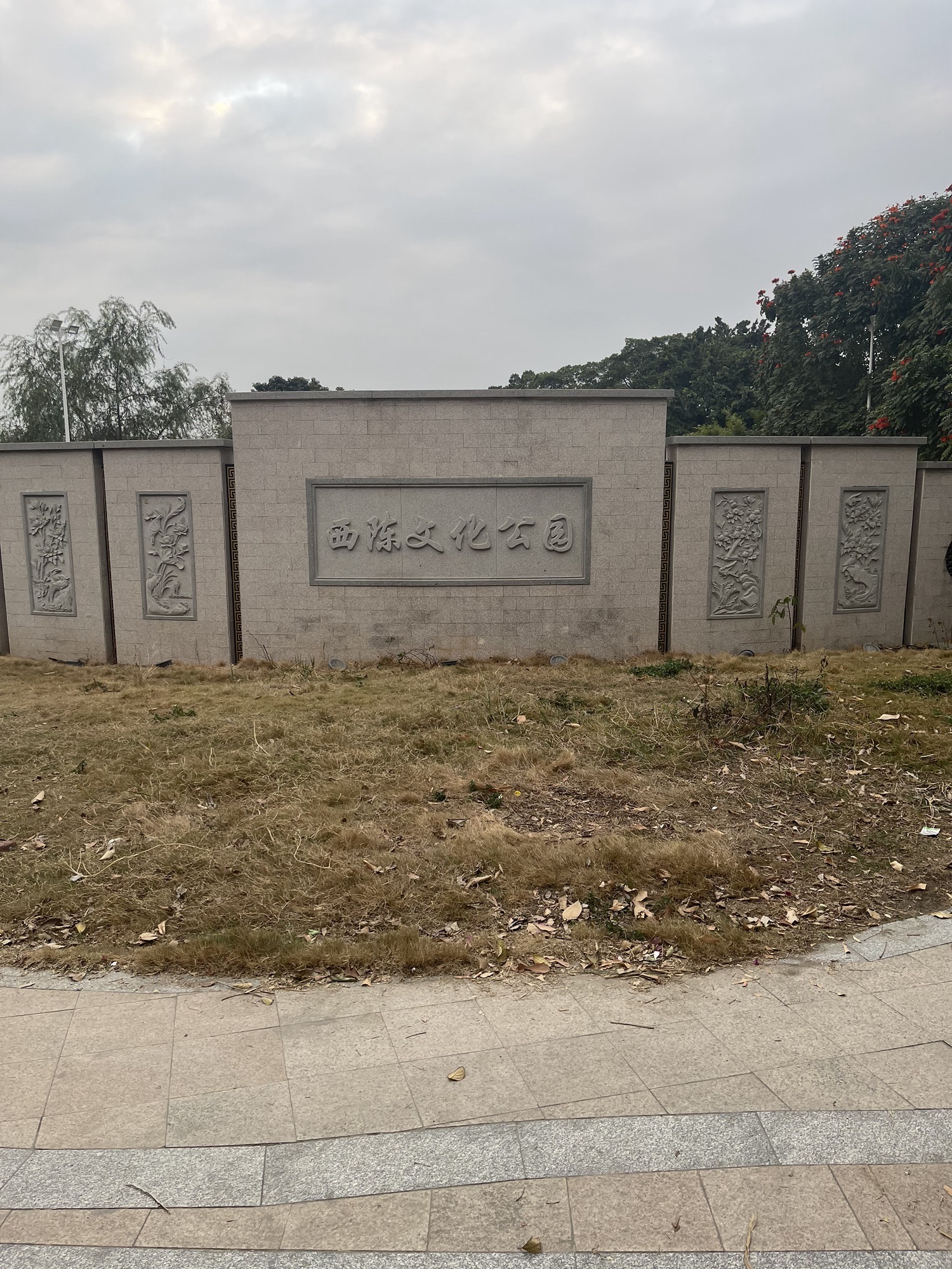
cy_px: 634
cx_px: 476
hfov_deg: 54.9
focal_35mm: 25
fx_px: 917
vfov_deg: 69.4
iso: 32
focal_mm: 5.1
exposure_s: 1/144
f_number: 1.6
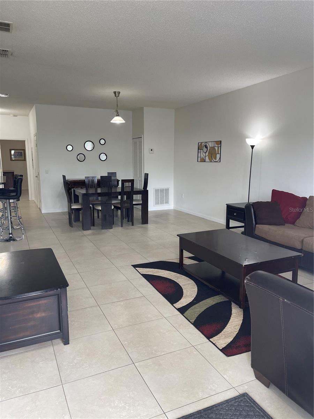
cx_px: 157
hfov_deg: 54.9
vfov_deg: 69.4
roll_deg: +0.2
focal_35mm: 25
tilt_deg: -10.4
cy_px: 210
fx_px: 302
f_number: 1.6
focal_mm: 5.1
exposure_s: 1/120
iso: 100
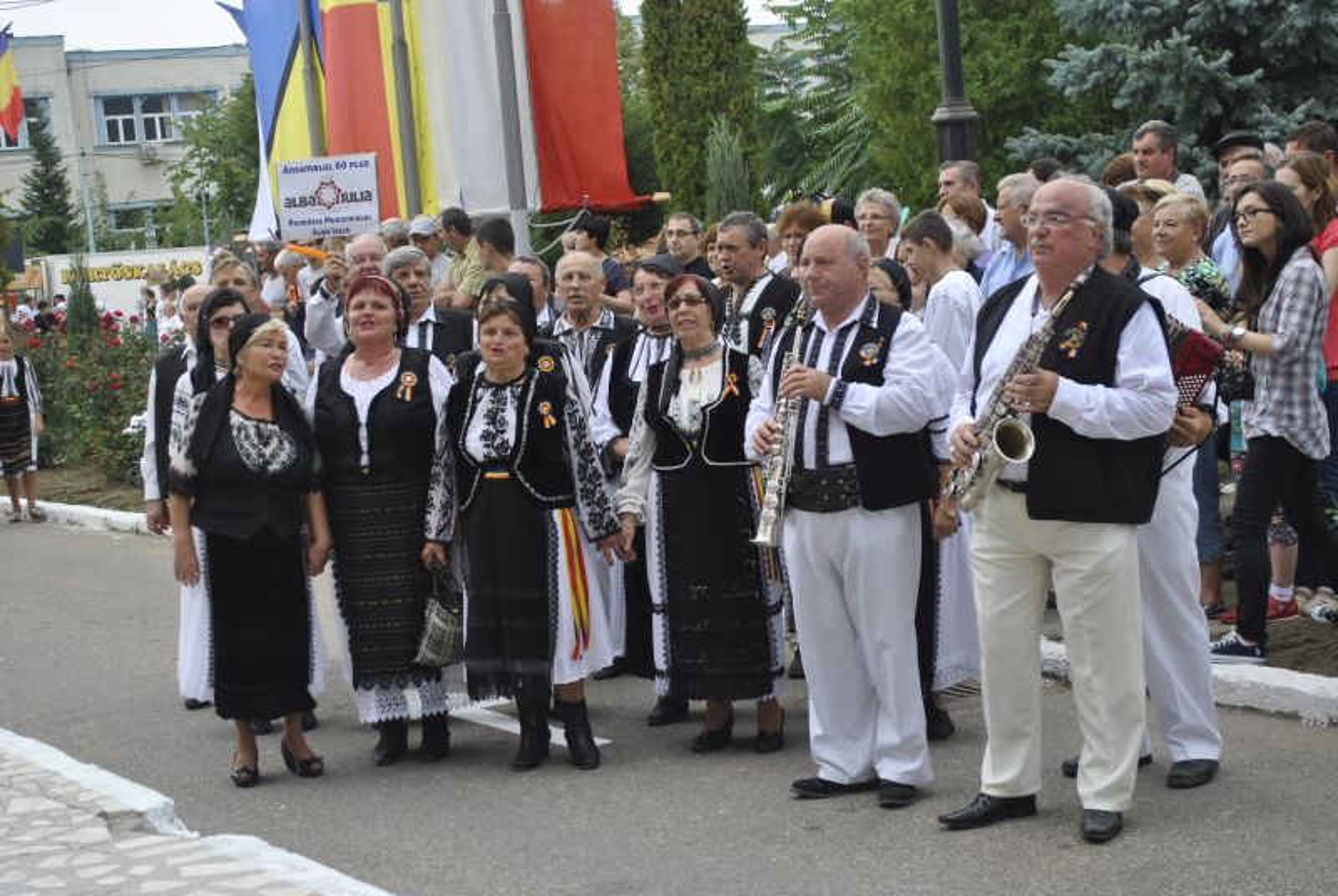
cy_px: 448
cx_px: 669
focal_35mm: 60
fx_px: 2233
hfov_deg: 33.4
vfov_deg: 22.7
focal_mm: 40
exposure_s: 1/125
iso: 140
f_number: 5.6
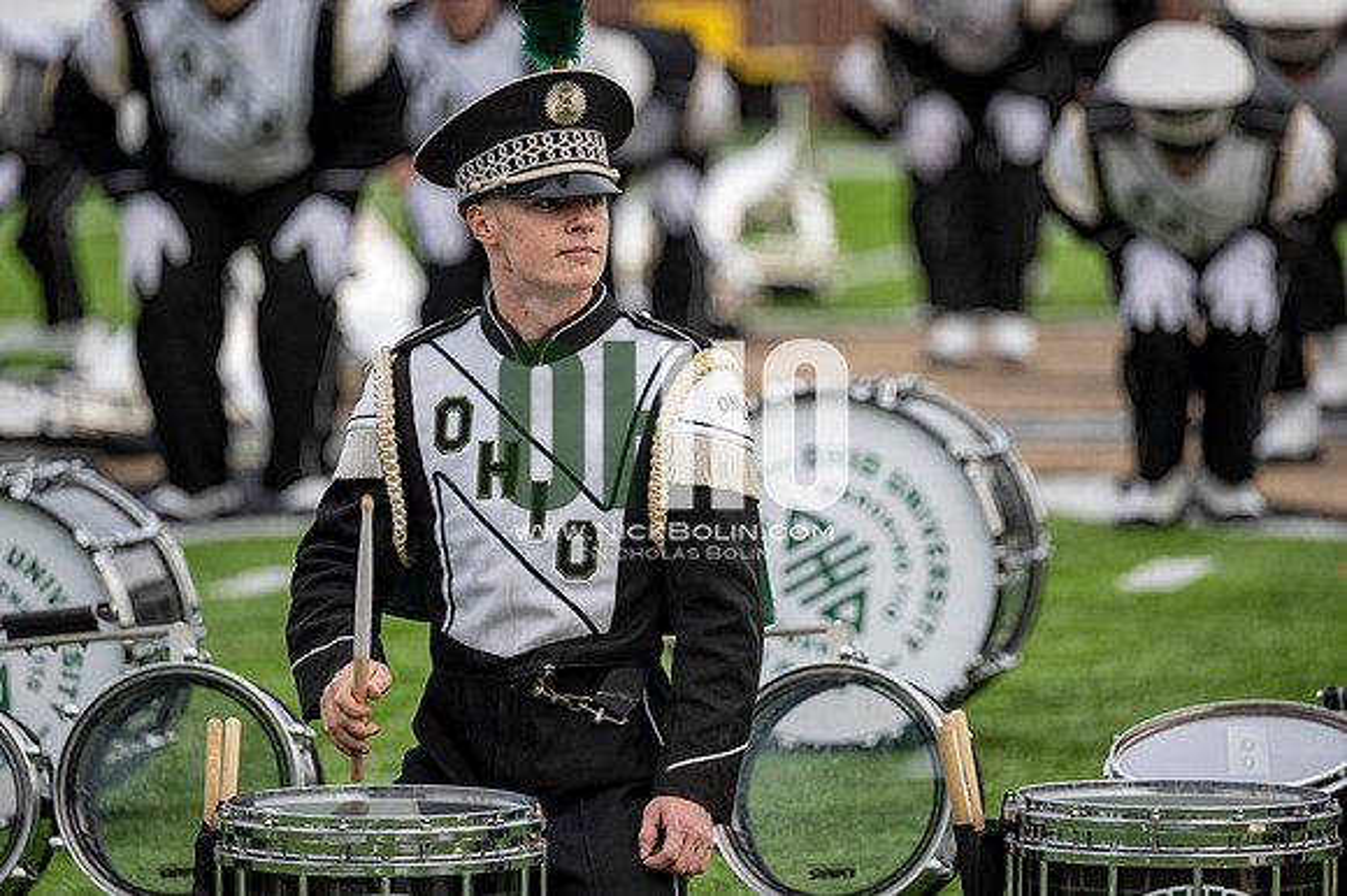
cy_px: 448
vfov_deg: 4.6
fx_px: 11218
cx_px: 674
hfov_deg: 6.9
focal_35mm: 300
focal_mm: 200
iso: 250
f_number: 2.8
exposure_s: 1/500
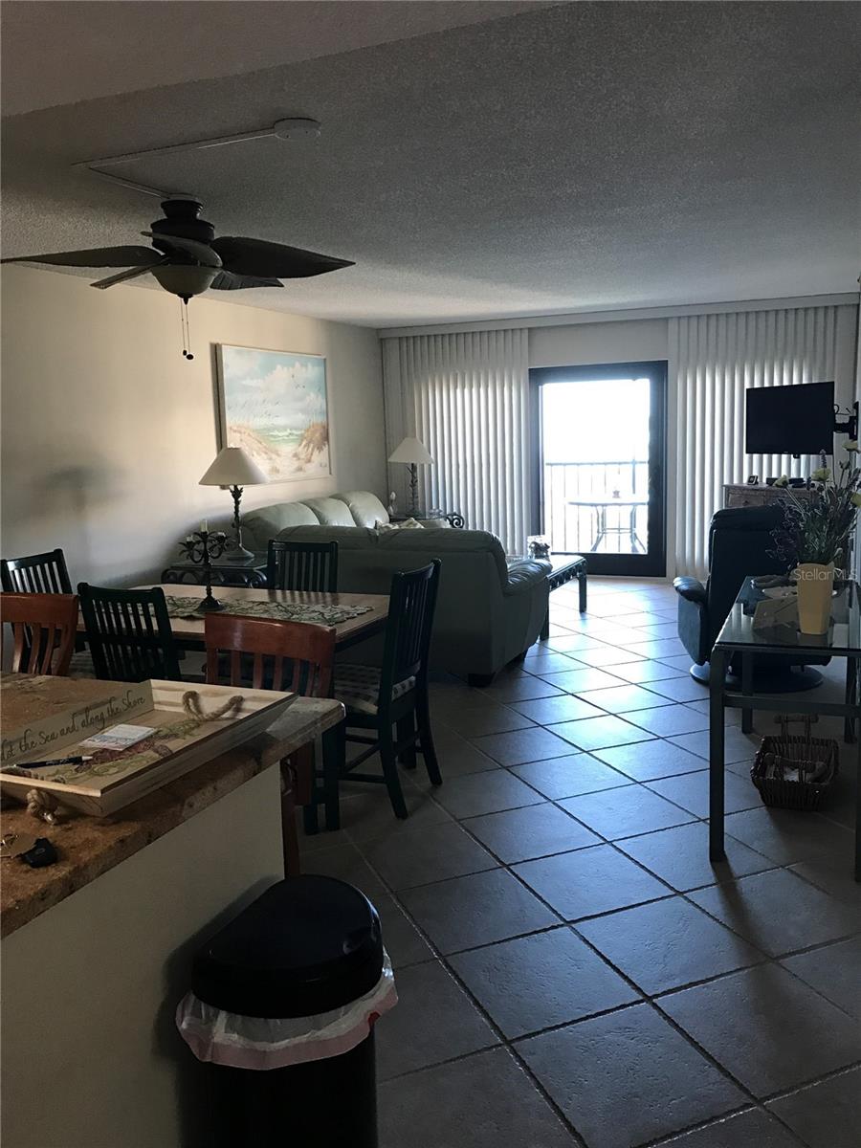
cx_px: 430
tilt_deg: -8.3
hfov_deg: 49.7
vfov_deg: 63.4
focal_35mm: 28
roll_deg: +1.5
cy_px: 574
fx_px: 929
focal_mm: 3.99
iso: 40
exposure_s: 1/17
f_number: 1.8
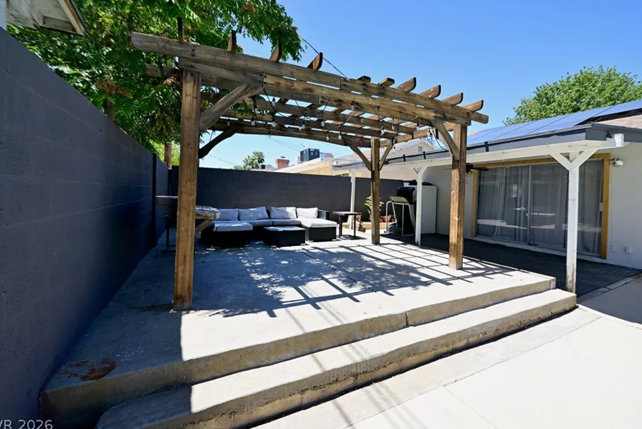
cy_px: 191
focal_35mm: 16
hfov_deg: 96.5
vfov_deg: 73.6
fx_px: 285
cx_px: 349
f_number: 10
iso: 100
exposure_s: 1/60
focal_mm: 14
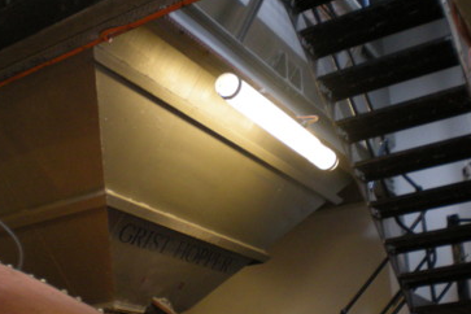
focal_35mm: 49
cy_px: 182
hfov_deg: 40.3
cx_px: 213
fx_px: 641
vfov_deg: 27.5
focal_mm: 6.3
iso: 341
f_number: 3.1
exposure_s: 1/15
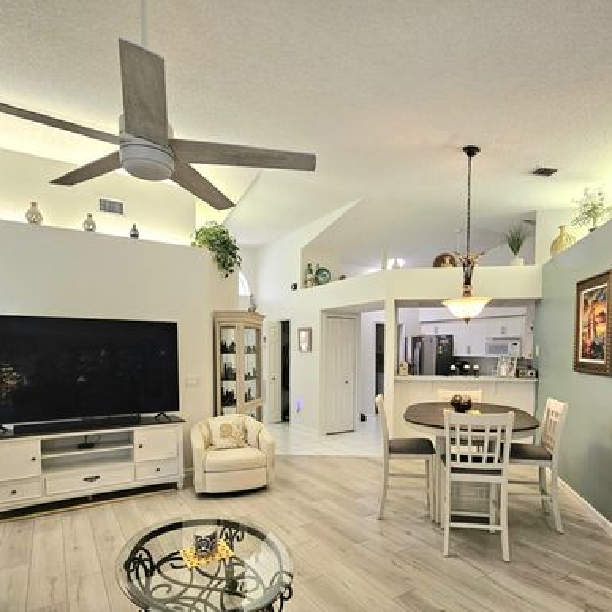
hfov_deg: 77.4
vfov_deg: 76.7
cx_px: 343
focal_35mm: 19
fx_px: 380
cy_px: 372
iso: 200
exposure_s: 1/60.2
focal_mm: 2.2
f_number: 2.2
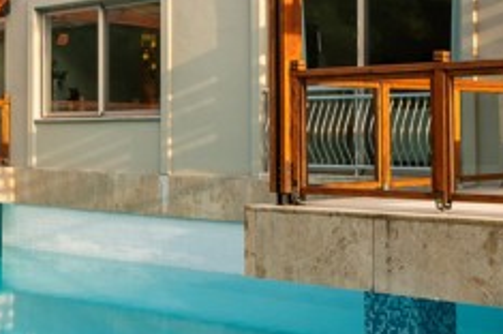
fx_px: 1116
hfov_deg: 25.4
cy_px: 101
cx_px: 225
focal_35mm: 80
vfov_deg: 17.0
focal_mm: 17
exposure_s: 1/80
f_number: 11
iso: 400
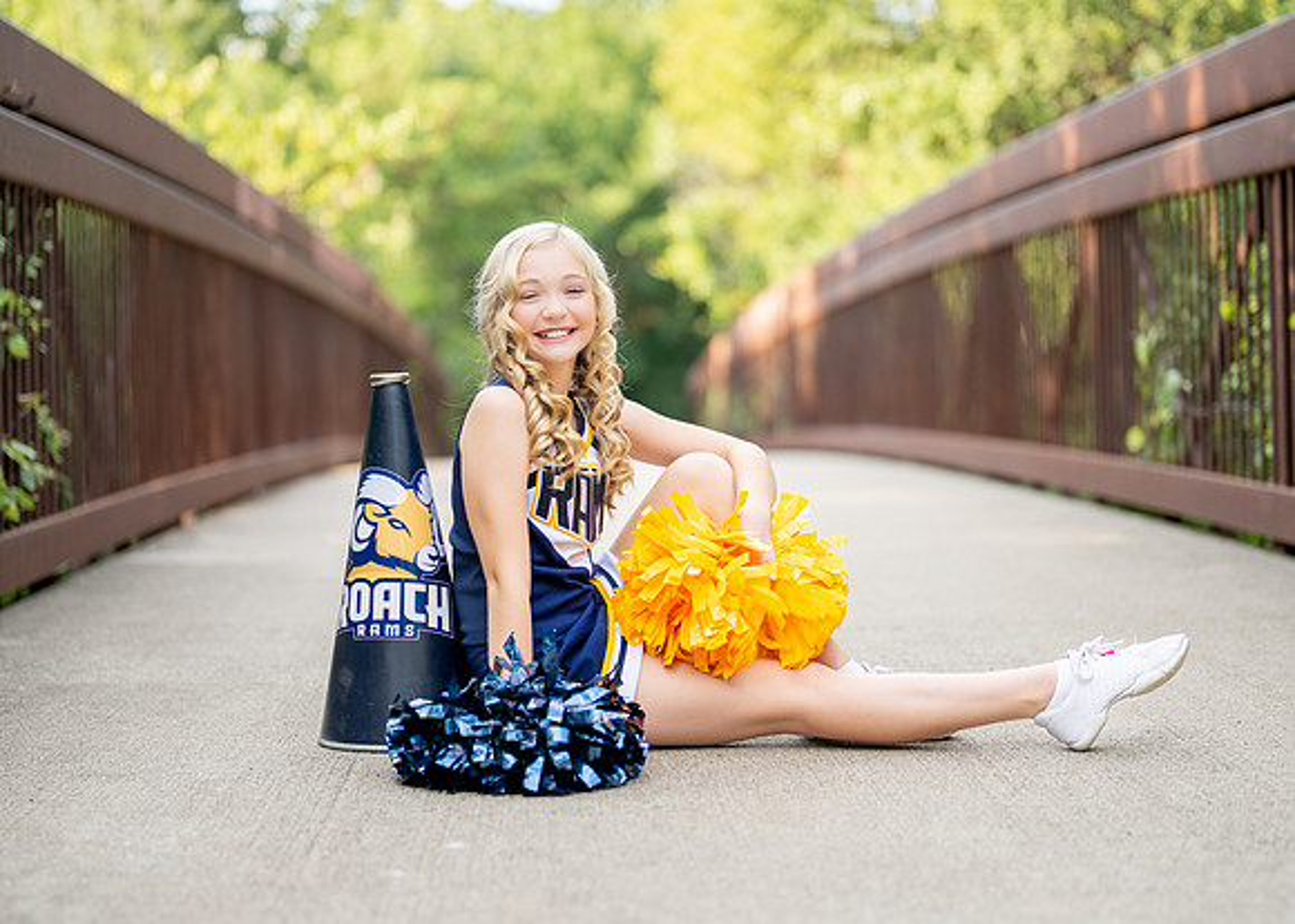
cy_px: 460
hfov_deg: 28.7
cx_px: 614
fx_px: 2526
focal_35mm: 69
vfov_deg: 20.7
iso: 100
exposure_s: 1/640
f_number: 1.2
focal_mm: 50
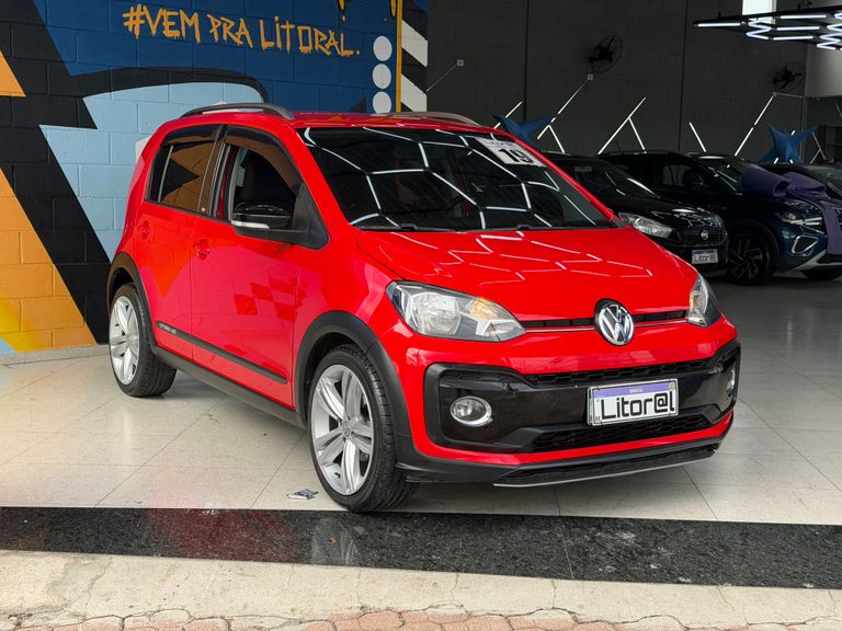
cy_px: 316
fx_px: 1168
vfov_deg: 30.3
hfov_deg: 39.7
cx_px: 421
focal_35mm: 48
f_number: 1.78
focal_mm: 6.76
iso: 80
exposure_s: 1/928
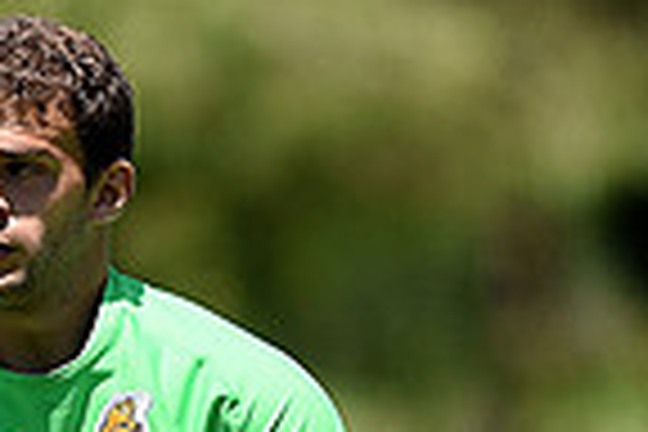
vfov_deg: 1.1
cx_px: 112
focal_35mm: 1211
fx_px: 21796
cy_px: 857
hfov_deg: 1.7
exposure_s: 1/2500
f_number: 2.8
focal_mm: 300
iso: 200
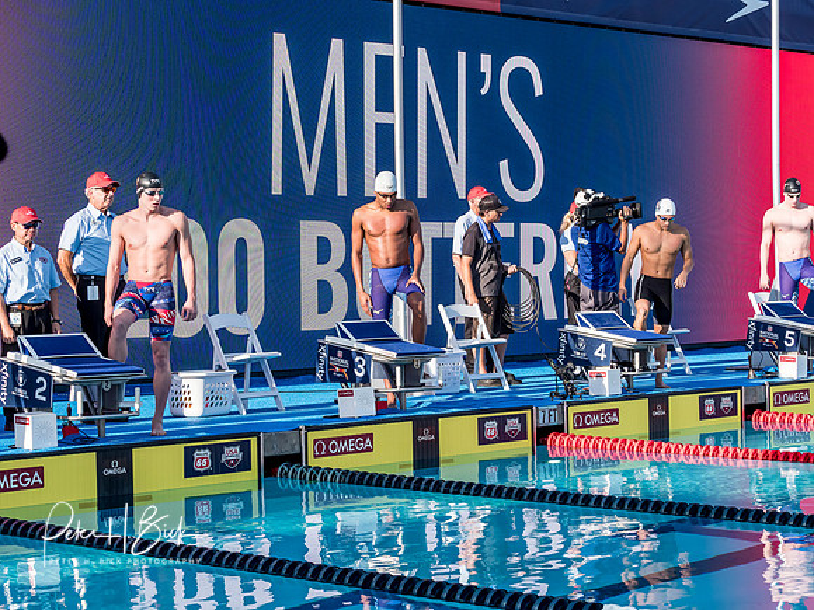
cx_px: 407
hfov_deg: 24.4
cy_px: 305
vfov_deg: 18.4
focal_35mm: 80
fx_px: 1881
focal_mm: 40
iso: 640
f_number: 5
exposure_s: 1/1600
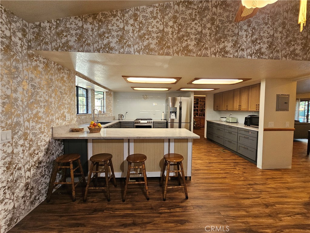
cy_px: 116
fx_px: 116
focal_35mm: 13
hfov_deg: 106.2
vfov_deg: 89.9
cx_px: 155
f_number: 2.2
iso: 400
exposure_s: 1/60.2
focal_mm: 2.2
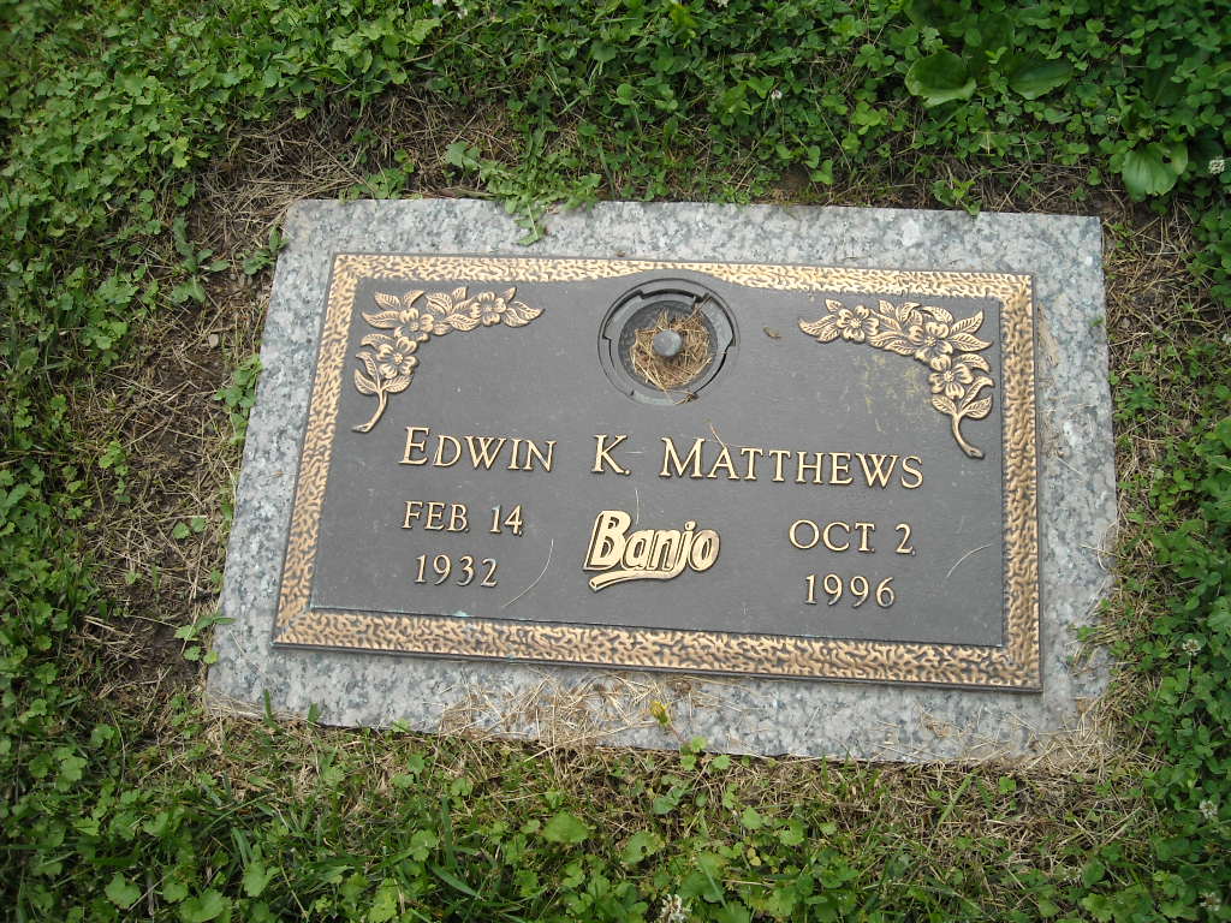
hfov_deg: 52.6
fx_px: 1245
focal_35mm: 35
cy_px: 462
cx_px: 616
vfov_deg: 40.7
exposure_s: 1/478
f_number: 2.8
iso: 64
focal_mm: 5.7
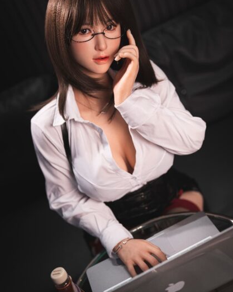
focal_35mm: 58
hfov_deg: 26.2
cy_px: 140
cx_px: 120
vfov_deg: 32.5
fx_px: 500
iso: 125
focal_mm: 50
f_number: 1.8
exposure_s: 1/160
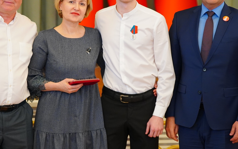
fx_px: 960
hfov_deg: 14.1
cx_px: 77
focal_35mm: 148
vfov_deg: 8.9
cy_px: 50
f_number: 2.8
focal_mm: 82
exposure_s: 1/250
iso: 3200
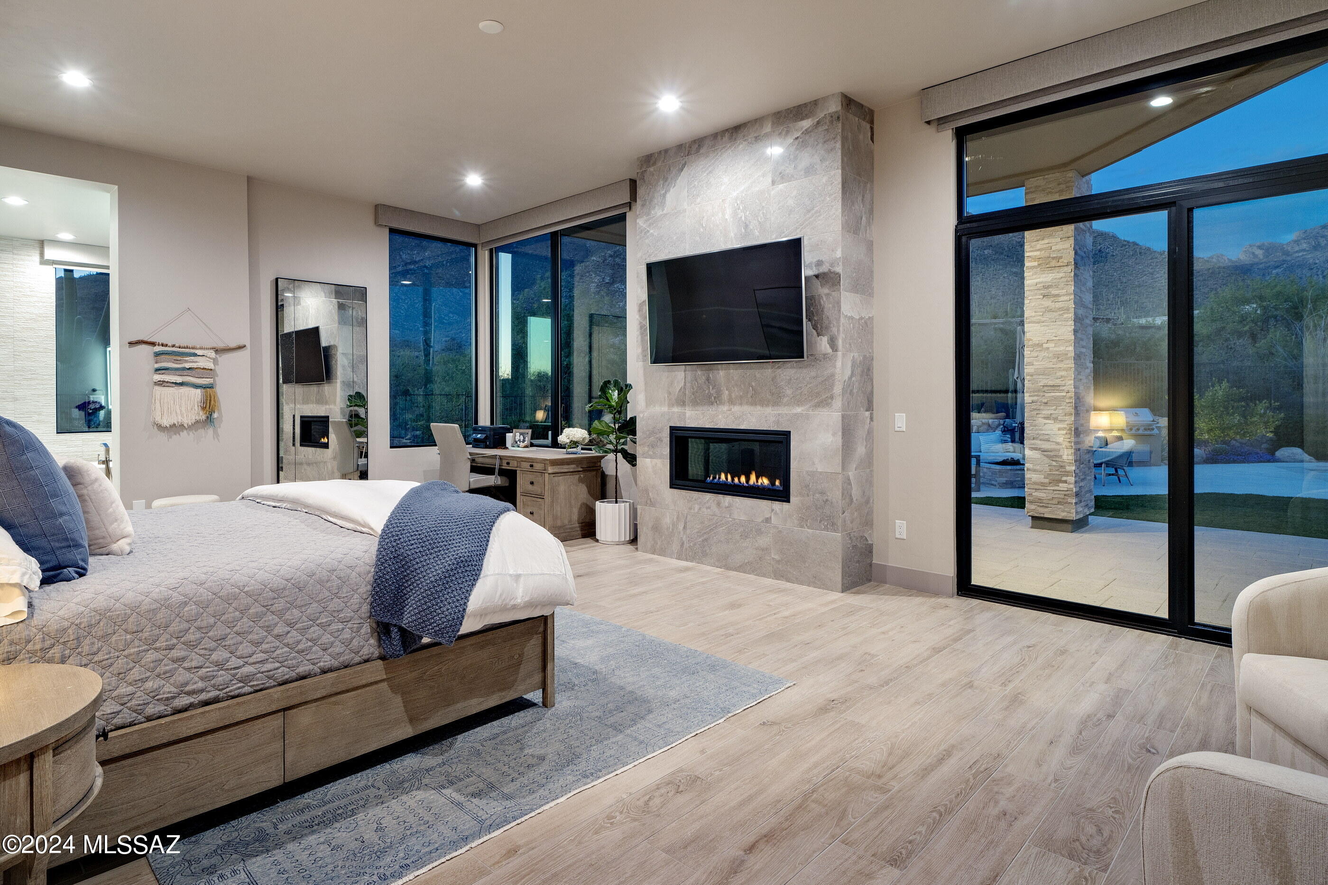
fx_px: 664
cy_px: 442
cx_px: 664
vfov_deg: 67.4
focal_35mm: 18
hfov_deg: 90.0
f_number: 10
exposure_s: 1
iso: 200
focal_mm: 18
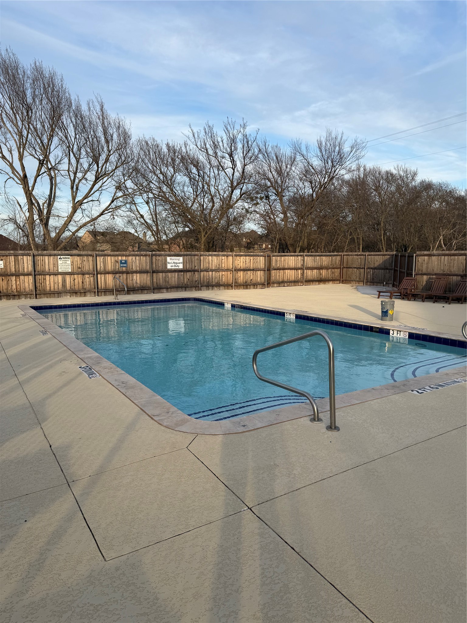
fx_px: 432
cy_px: 312
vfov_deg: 71.6
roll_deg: +1.2
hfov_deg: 56.8
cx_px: 234
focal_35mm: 24
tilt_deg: -8.5
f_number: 1.78
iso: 80
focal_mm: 6.76
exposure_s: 1/2053
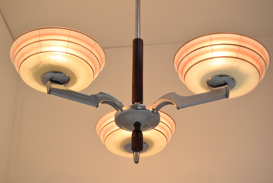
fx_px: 626
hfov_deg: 24.6
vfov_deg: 16.6
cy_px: 92
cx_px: 136
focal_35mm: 82
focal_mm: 55
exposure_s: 1/200
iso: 1600
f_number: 7.1
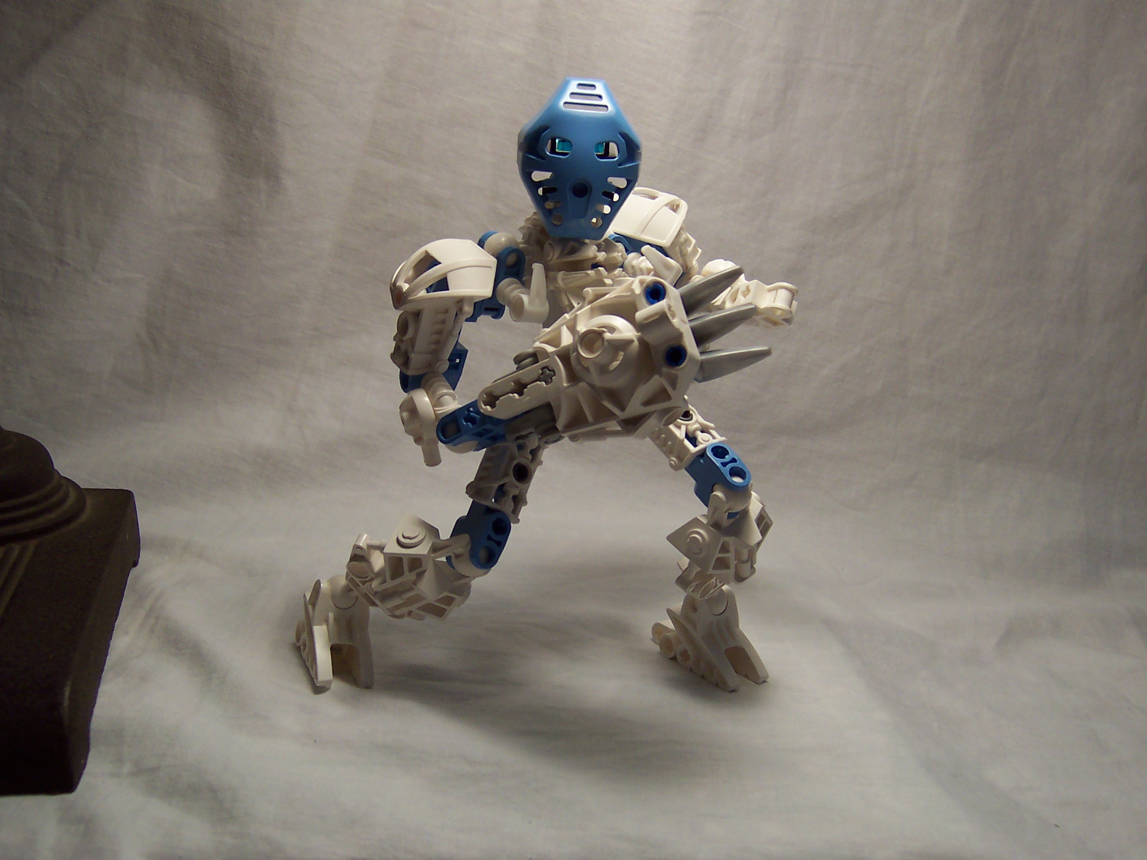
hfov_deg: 51.4
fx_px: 1193
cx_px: 574
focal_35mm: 36
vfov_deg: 39.7
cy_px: 430
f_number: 2.8
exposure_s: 1/60
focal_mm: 5.6
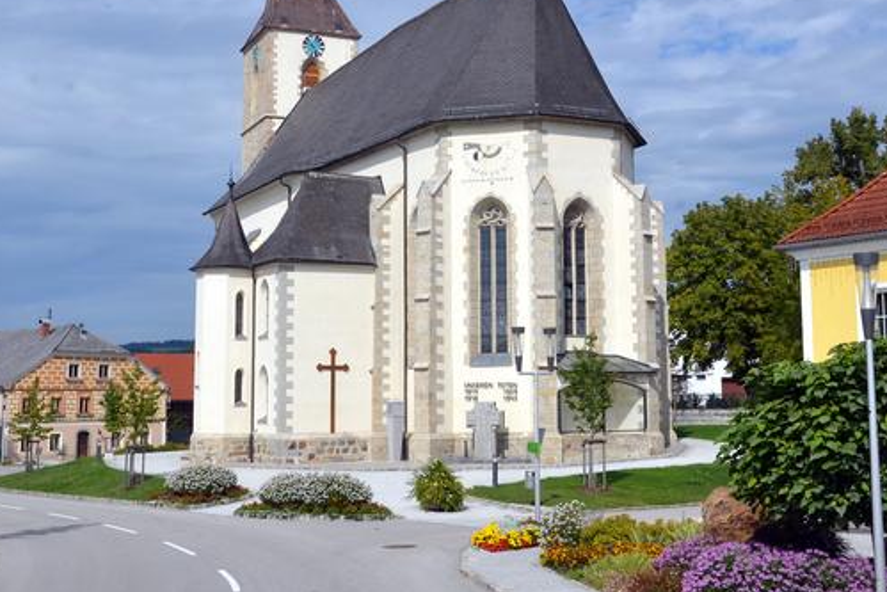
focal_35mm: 46
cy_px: 187
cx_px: 464
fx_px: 1134
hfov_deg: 42.7
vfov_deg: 29.0
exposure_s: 1/640
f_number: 13
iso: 400
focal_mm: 22
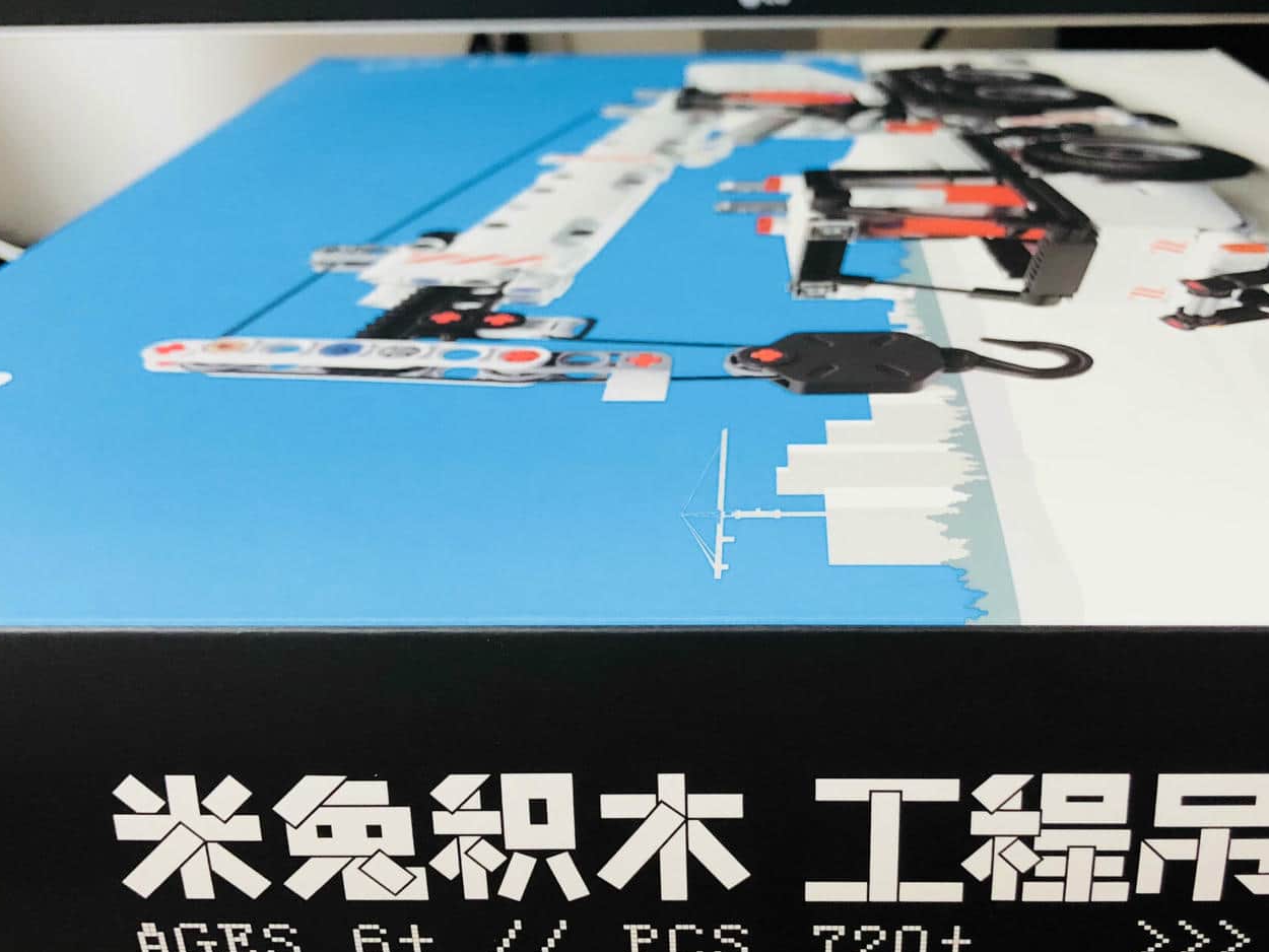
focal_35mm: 43
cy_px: 568
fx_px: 1577
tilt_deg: -21.8
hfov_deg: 43.6
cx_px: 753
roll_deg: +0.4
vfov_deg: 33.5
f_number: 1.8
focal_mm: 3.99
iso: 80
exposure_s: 1/17
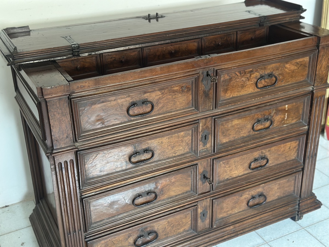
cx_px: 164
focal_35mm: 48
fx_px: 456
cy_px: 124
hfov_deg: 39.7
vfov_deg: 30.3
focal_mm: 6.86
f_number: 1.78
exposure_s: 1/44
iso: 400
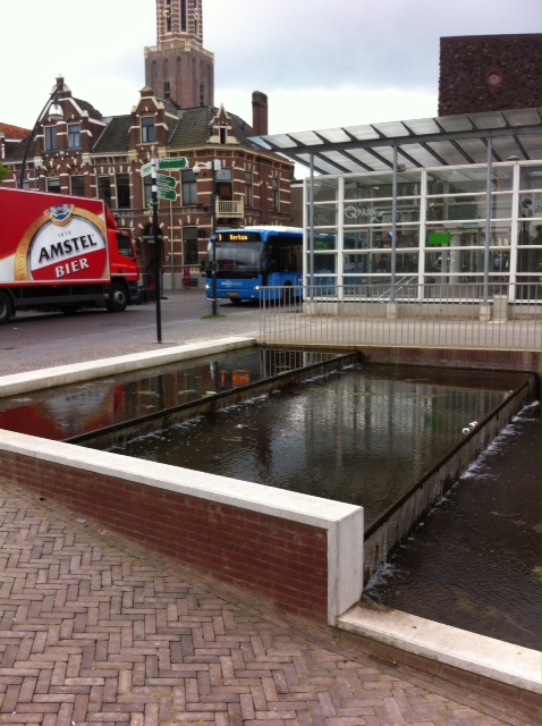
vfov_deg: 52.7
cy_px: 363
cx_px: 271
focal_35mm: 35
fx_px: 733
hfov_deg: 40.6
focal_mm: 3.85
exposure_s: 1/279
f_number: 2.8
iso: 80
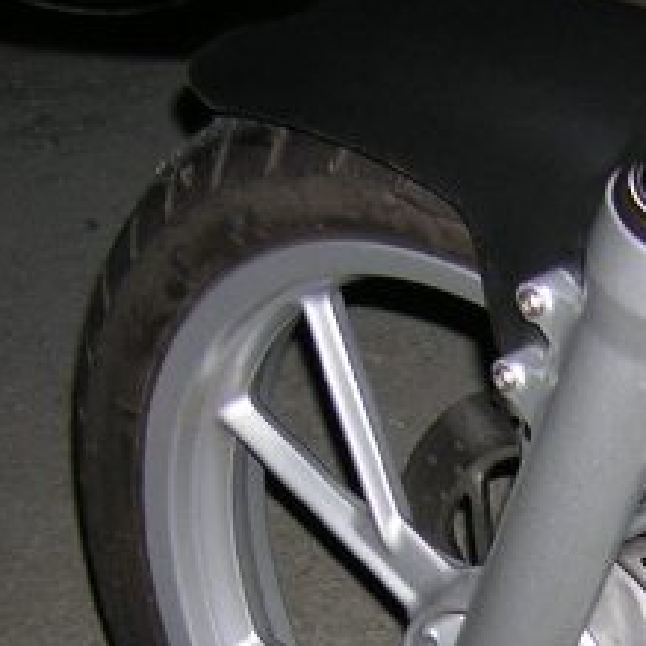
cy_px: 696
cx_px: 649
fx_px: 1964
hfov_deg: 18.2
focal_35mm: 93
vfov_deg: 18.1
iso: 50
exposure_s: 1/60.1
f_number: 2.6
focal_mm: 4.7
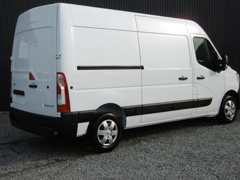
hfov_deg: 40.4
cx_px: 122
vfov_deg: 30.9
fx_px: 326
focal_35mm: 47
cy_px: 83
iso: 100
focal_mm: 7.7
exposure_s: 1/640
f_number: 3.8
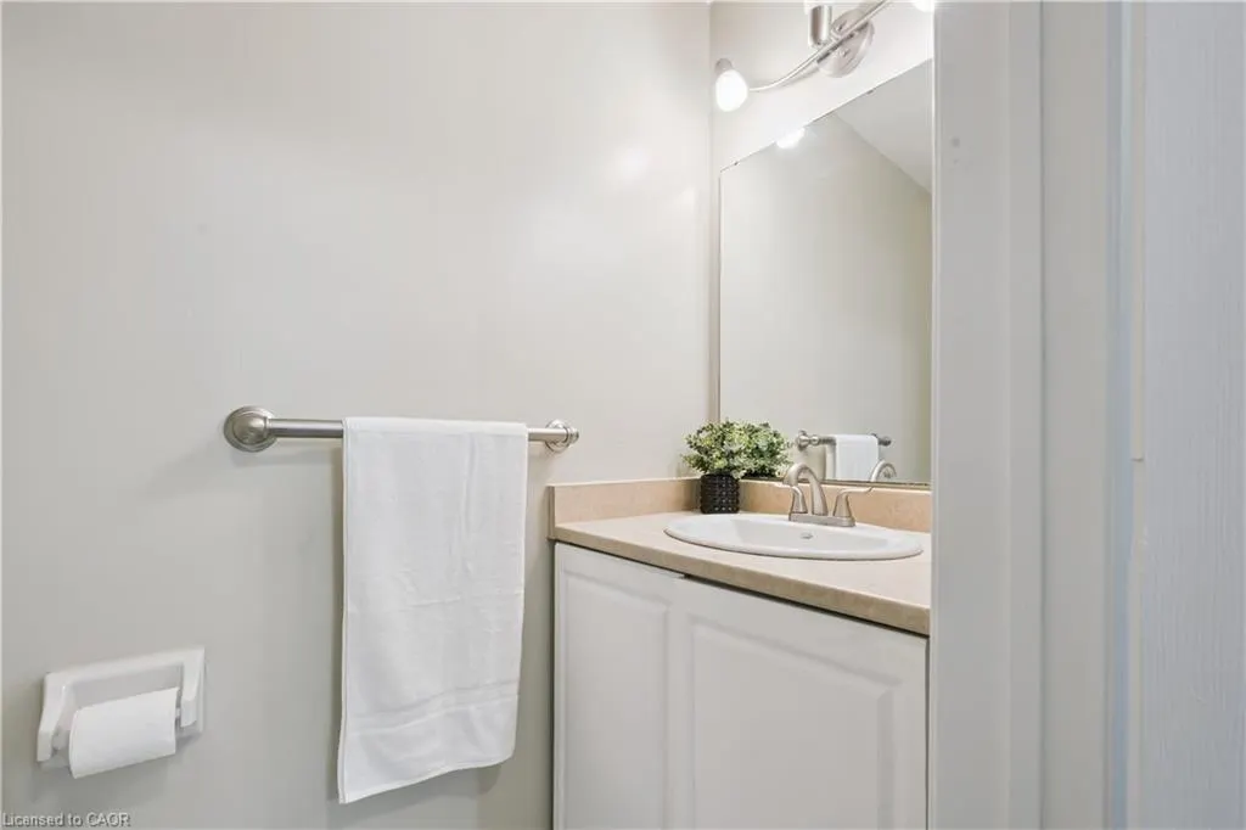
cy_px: 415
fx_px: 484
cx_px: 623
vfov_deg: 81.2
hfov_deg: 104.3
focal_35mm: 14
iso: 200
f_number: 11
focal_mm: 14
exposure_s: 1/13
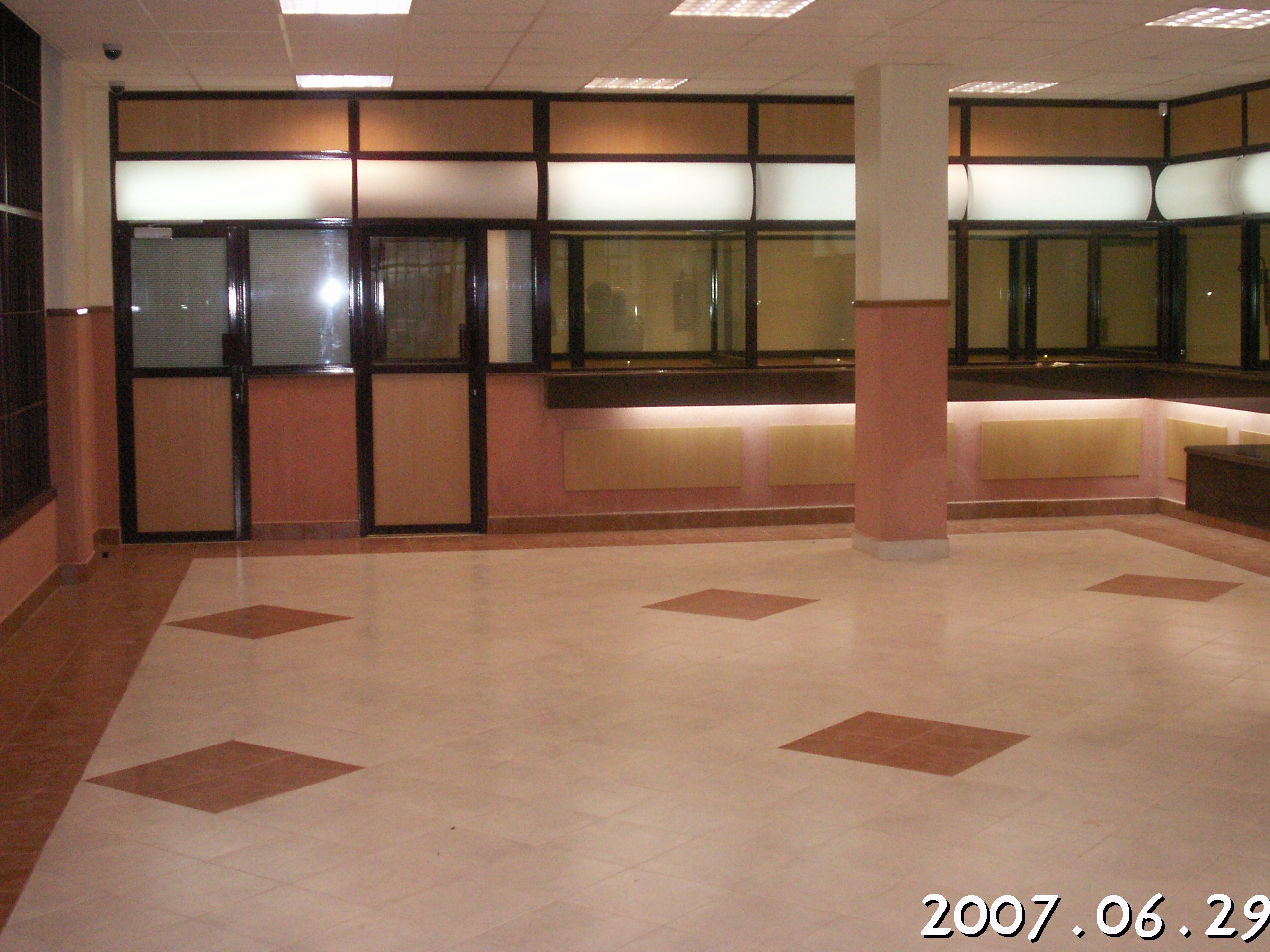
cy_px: 441
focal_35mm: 47
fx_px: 1724
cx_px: 610
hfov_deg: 40.4
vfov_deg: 30.9
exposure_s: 1/40
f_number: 3.5
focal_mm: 7.7
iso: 160
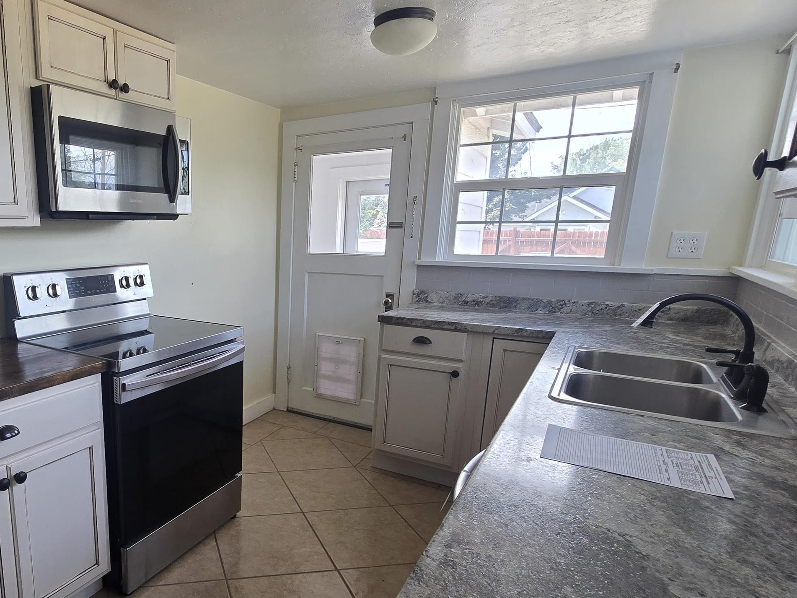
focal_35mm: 21
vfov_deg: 63.1
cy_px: 343
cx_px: 210
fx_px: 483
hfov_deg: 74.0
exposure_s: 1/60
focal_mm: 2.2
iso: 50
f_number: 2.2
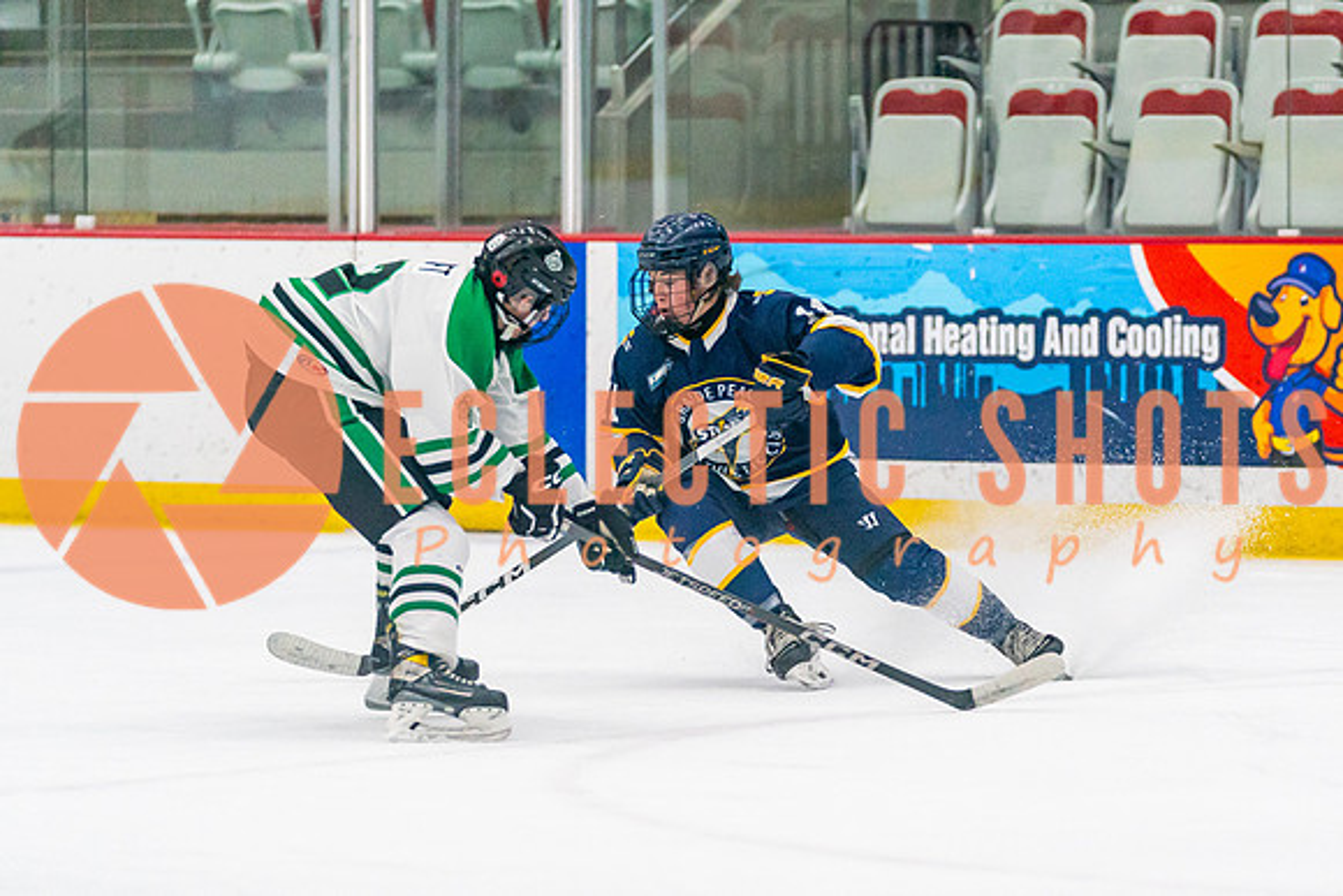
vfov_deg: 5.6
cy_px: 522
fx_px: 9238
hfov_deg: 8.3
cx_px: 821
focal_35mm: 248
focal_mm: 147
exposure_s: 1/1250
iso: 3200
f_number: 2.8
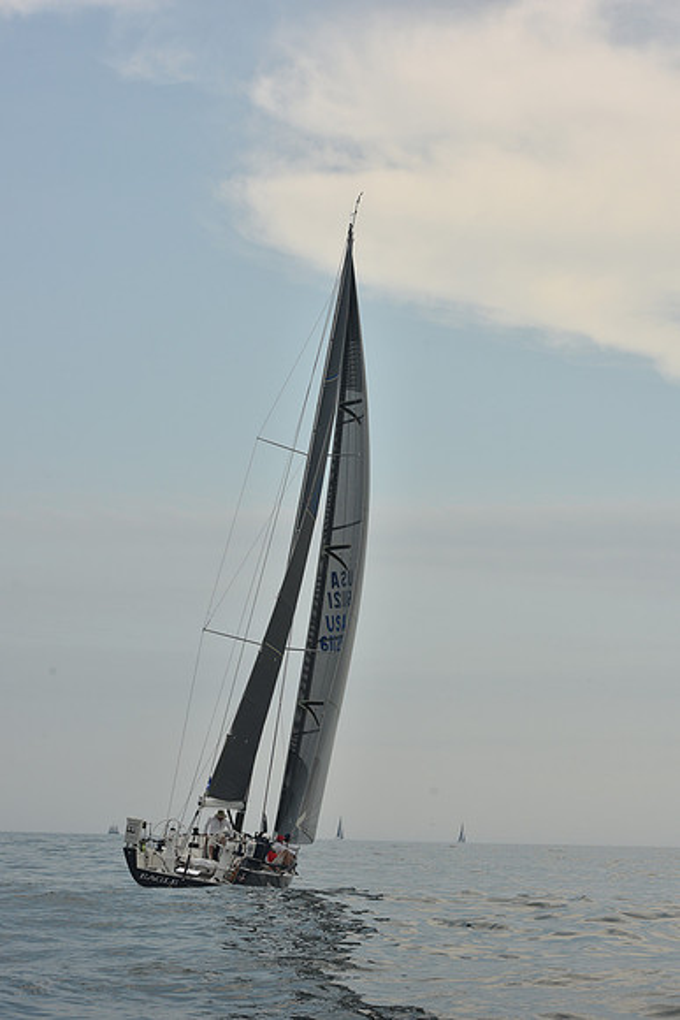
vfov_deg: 28.8
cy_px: 510
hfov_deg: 19.5
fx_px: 1982
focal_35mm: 70
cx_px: 340
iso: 250
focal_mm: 70
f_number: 9
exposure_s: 1/640
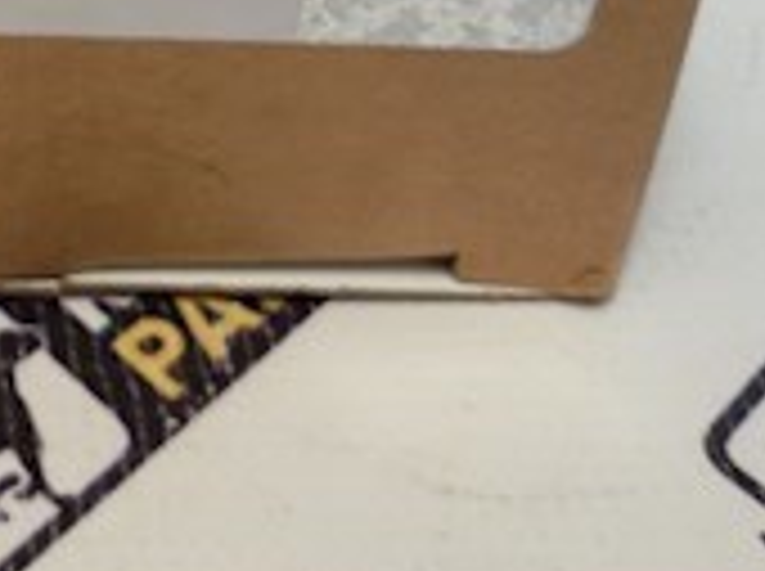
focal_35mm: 117
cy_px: -369
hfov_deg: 15.4
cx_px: -423
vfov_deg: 11.9
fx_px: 2582
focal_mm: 2.93
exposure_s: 1/33
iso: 50
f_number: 2.4
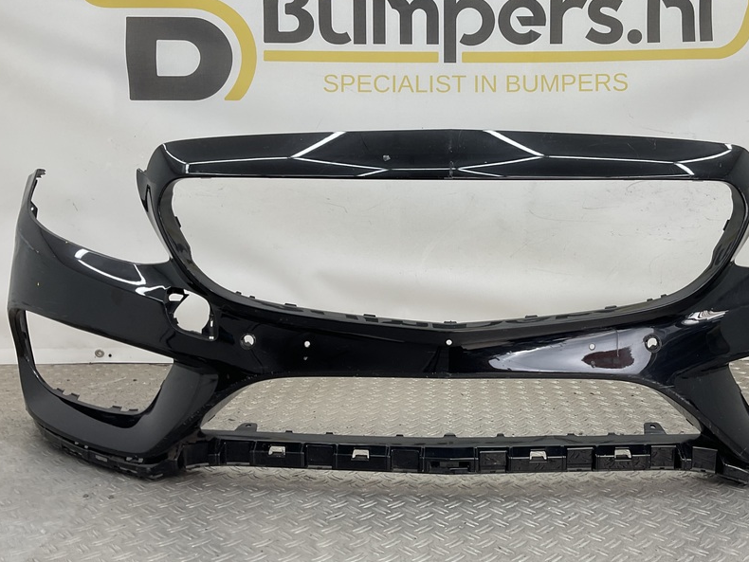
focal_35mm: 37
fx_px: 801
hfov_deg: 49.8
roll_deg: -0.8
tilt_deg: -6.7
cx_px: 452
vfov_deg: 38.6
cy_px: 254
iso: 20
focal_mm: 3
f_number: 1.8
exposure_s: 1/120
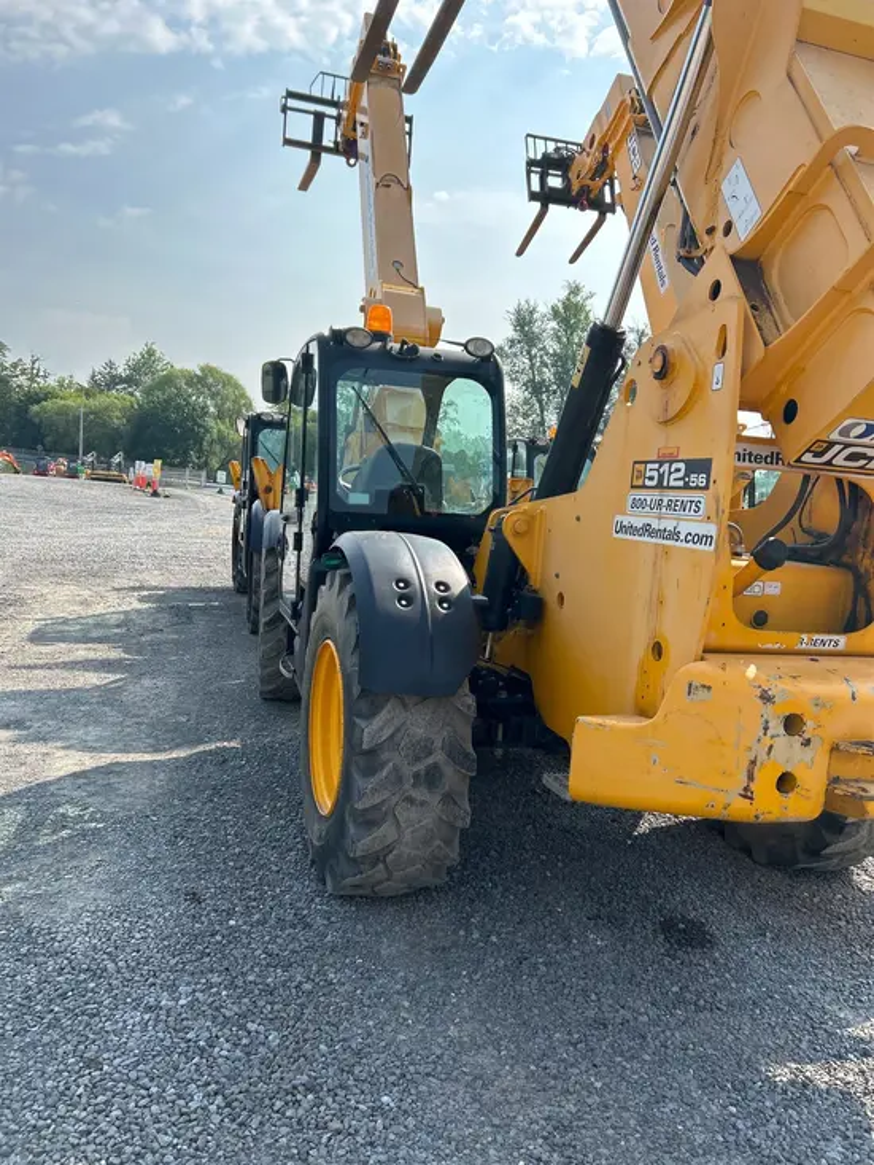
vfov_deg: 67.3
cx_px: 437
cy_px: 582
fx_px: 875
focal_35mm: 26
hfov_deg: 53.1
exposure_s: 1/2762
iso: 50
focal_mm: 5.7
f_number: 1.5
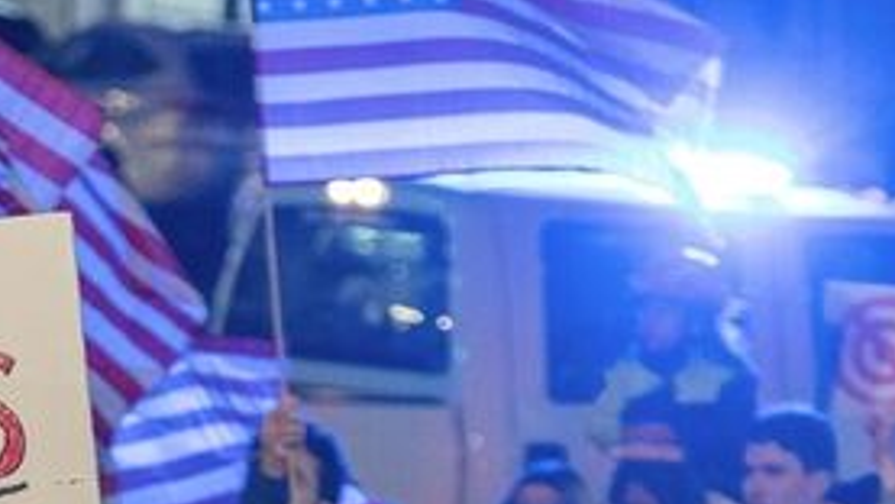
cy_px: 927
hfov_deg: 5.5
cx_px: -598
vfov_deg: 3.1
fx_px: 9163
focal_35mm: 386
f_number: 3.2
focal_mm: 85
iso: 5000
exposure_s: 1/160
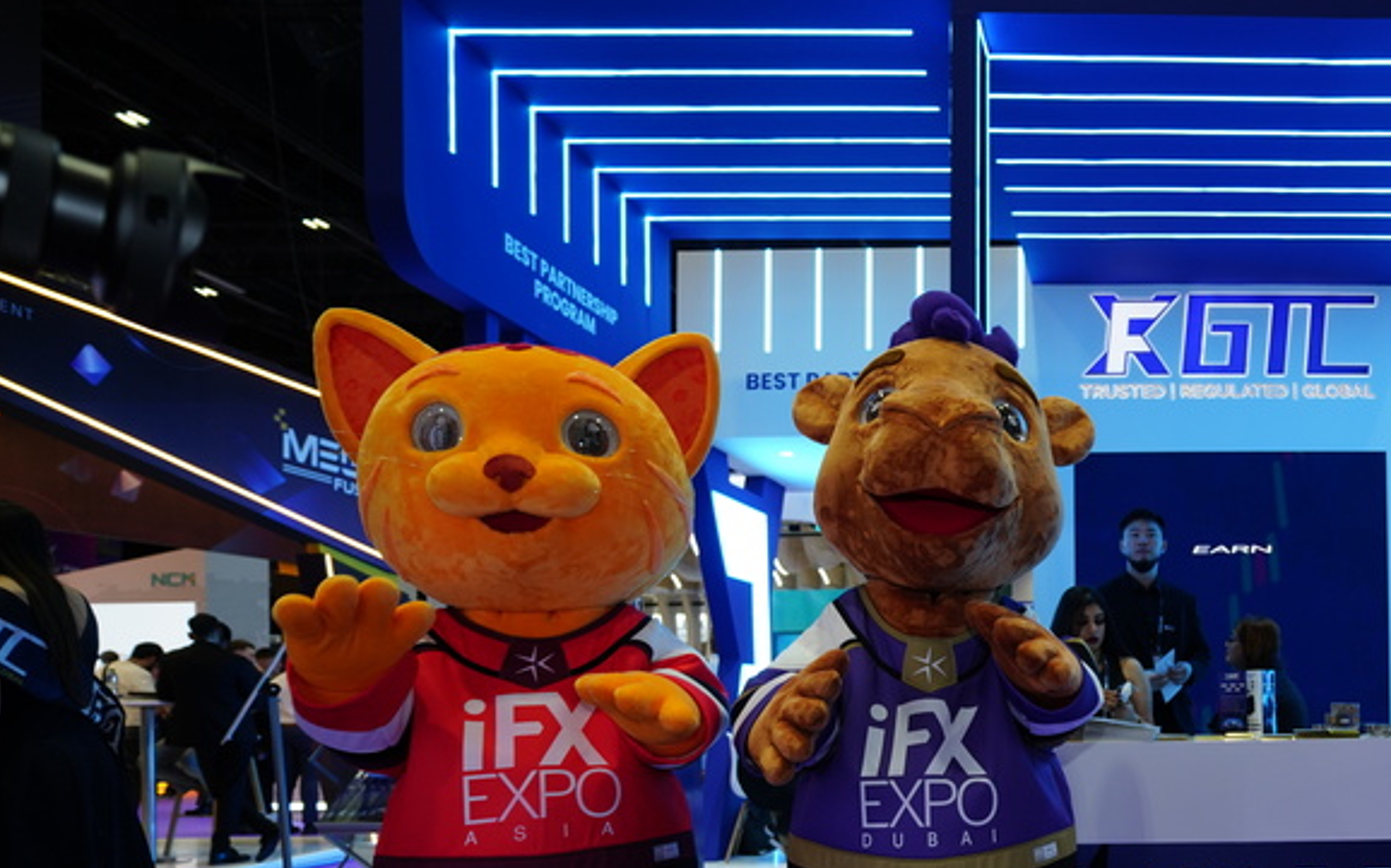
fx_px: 1137
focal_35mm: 30
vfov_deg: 40.1
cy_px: 698
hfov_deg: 56.4
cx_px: 1186
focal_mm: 17
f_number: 2.8
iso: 400
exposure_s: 1/160
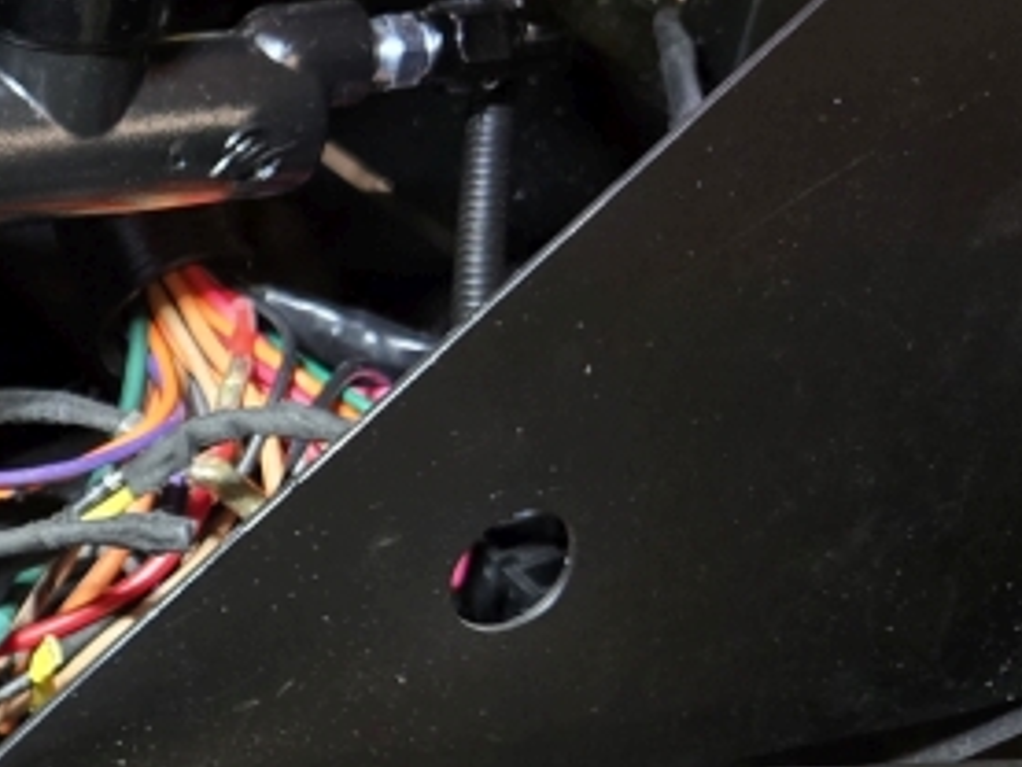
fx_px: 2511
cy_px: 535
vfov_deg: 17.3
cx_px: -417
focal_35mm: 85
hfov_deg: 20.4
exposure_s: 1/33
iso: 800
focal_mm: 5.4
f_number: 1.8
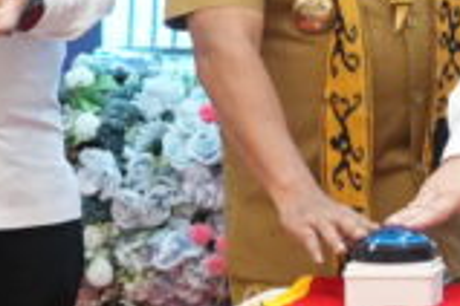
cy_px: -94
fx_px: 3130
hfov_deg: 8.0
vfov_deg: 5.6
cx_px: 911
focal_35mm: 245
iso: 8000
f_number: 5.6
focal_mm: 38
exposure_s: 1/100
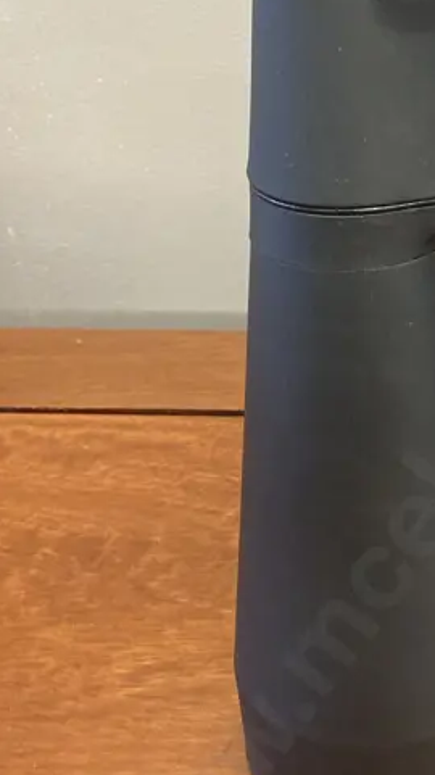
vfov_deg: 32.1
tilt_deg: -25.9
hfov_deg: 17.1
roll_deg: -1.0
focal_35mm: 65
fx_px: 1335
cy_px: 267
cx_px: 612
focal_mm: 3.99
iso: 320
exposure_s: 1/50
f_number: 1.8
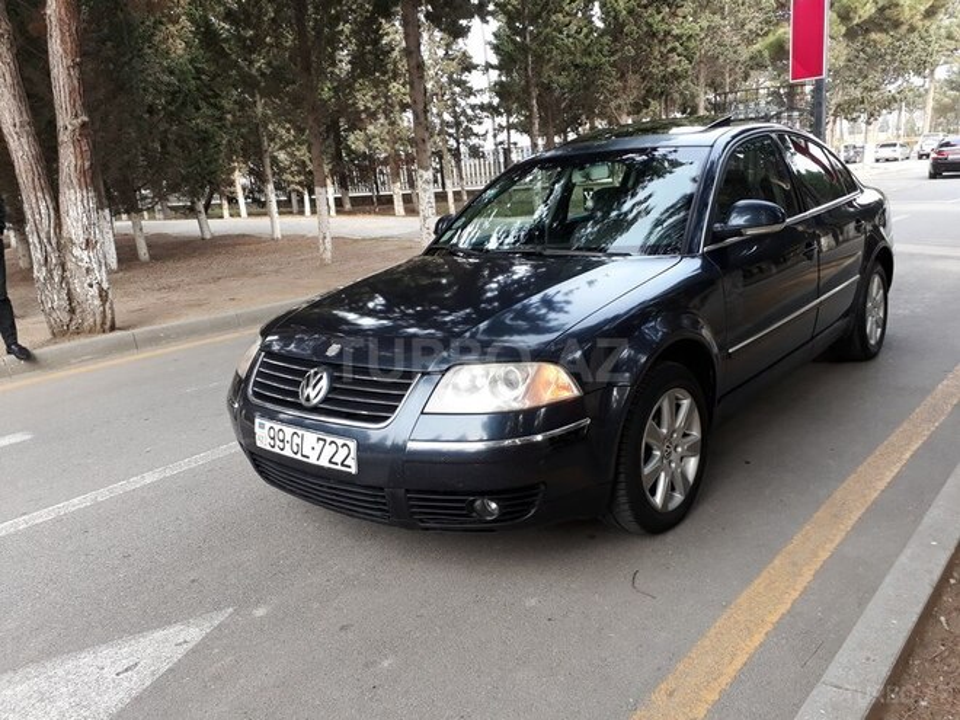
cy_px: 360
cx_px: 480
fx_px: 749
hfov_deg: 65.3
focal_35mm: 27
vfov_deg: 51.4
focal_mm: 3.6
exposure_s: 1/120
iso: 40
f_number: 1.9
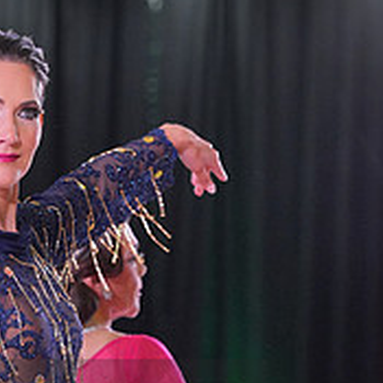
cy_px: 433
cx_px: -32
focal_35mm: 346
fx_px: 4331
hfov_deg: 5.0
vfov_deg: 5.0
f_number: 4
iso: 1600
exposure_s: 1/500
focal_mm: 123
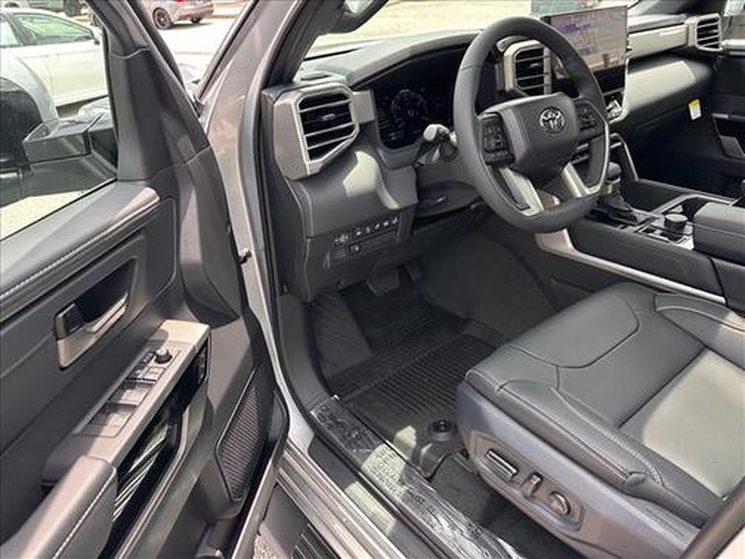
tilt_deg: -31.2
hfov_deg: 71.6
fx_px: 517
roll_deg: +3.7
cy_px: 280
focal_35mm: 24
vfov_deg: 56.8
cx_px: 372
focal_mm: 6.86
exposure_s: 1/306
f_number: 1.78
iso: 80
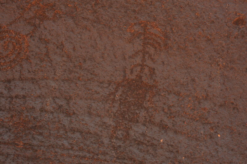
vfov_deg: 26.9
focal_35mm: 50
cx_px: 124
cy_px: 82
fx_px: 343
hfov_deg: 39.6
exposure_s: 1/60
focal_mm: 50
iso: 200
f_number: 9
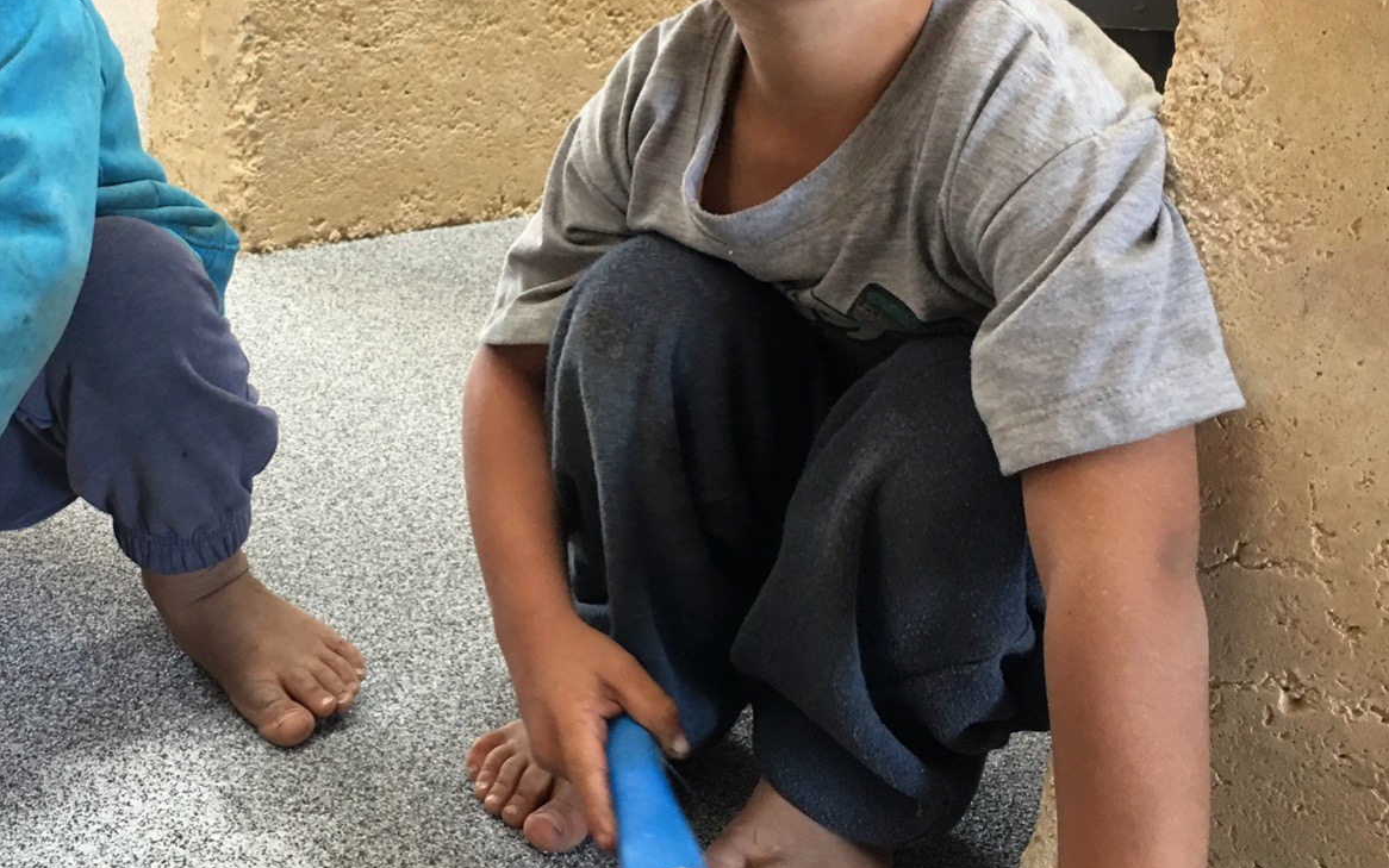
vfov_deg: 23.9
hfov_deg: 36.6
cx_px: 342
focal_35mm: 54
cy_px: 291
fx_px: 2044
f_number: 2.2
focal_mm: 4.15
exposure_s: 1/33
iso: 64
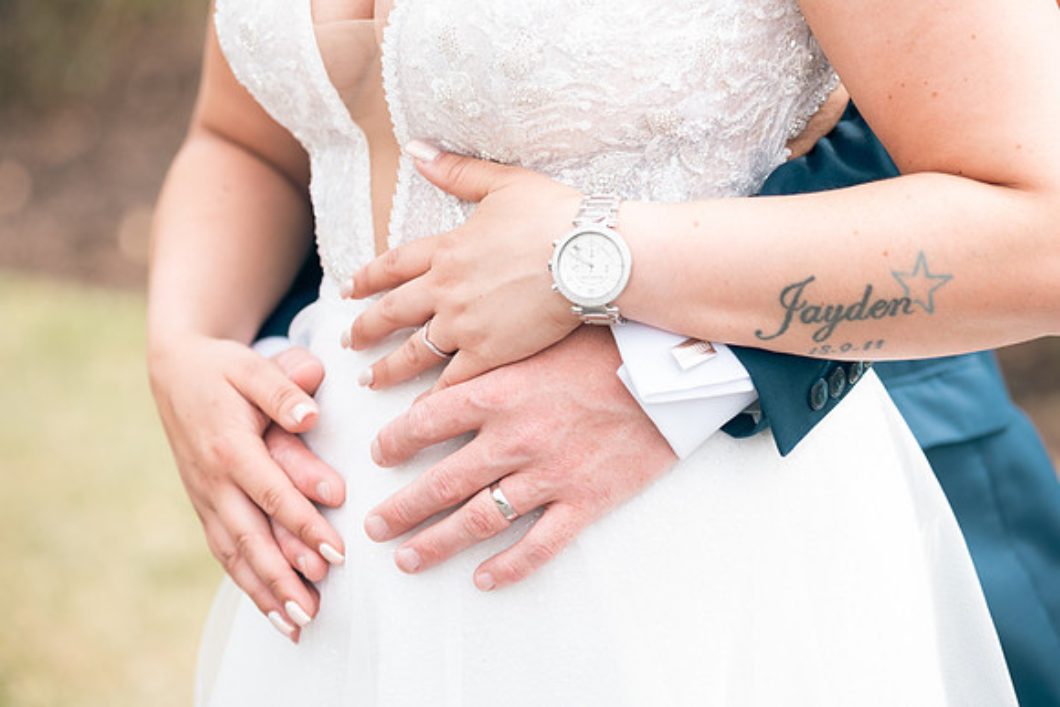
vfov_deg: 11.4
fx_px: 3534
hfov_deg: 17.1
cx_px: 530
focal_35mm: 120
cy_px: 354
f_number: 3.5
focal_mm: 120
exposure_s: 1/250
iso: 80
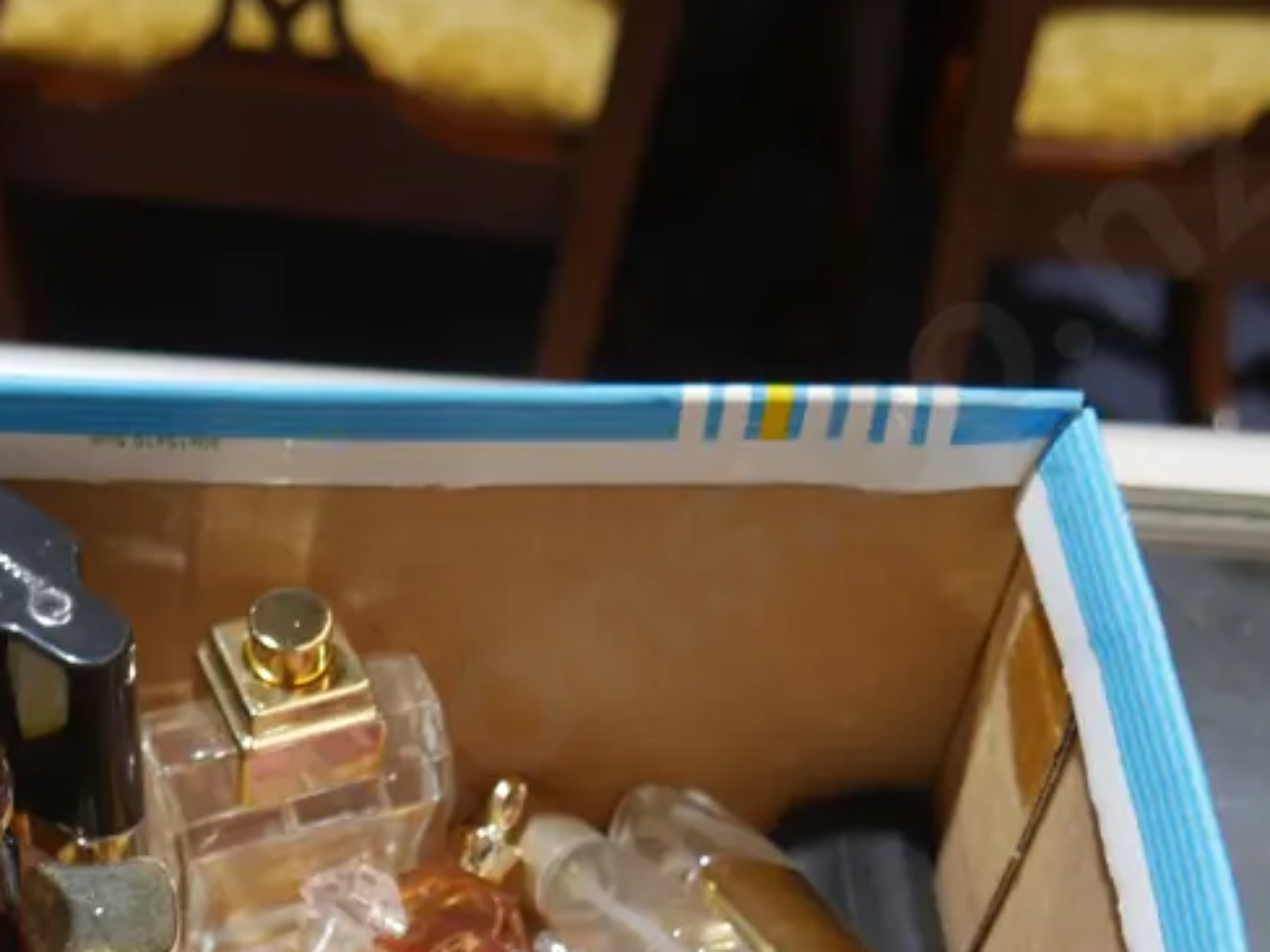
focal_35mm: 63
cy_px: 940
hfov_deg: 29.8
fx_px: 2311
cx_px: 200
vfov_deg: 22.4
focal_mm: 15
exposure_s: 1/60
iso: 250
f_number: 3.6
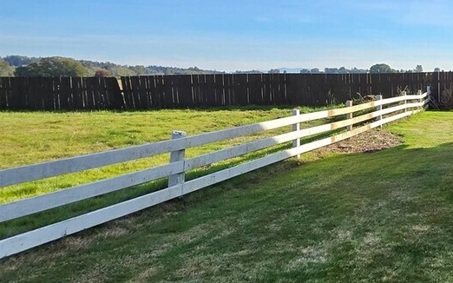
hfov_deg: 43.3
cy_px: 104
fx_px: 469
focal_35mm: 38
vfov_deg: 33.4
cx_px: 465
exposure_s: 1/1619
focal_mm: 2.2
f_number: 2.2
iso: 50
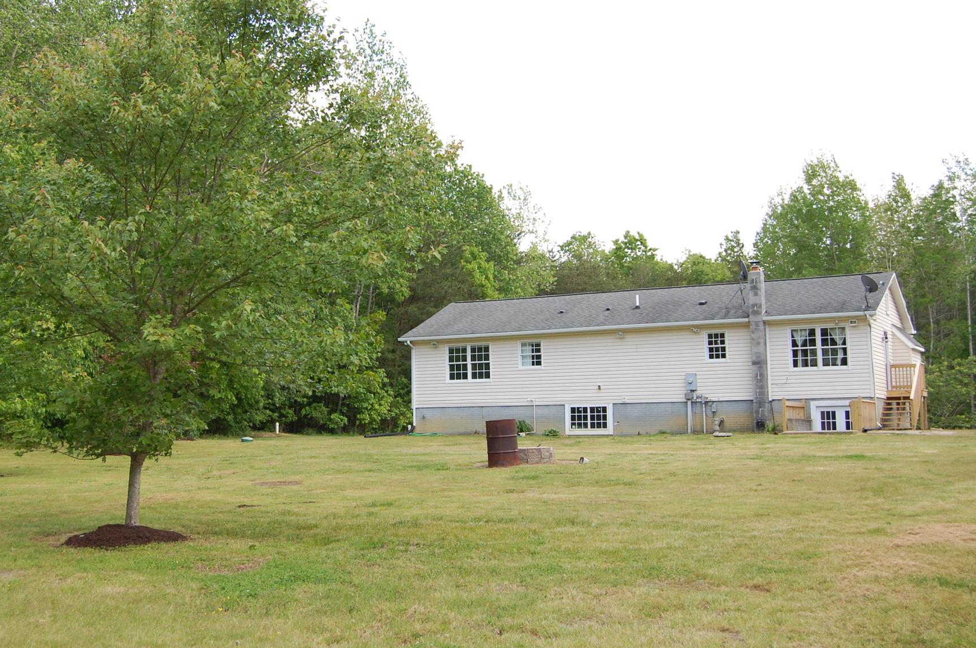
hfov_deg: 45.3
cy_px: 281
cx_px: 417
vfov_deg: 31.1
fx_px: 1164
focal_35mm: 43
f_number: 5.6
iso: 400
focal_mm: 24
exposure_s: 1/500
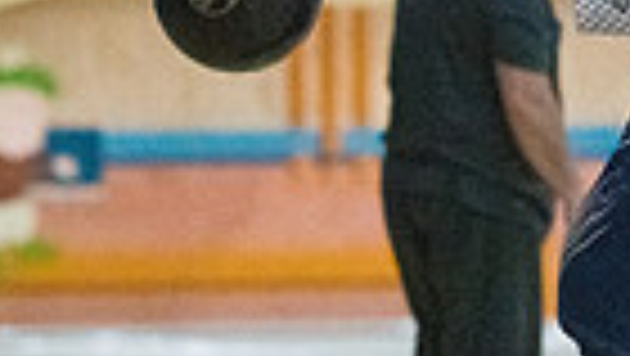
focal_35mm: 503
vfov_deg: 2.4
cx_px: 814
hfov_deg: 4.3
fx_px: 8409
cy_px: 169
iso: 10000
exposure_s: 1/1000
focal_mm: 116
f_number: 4
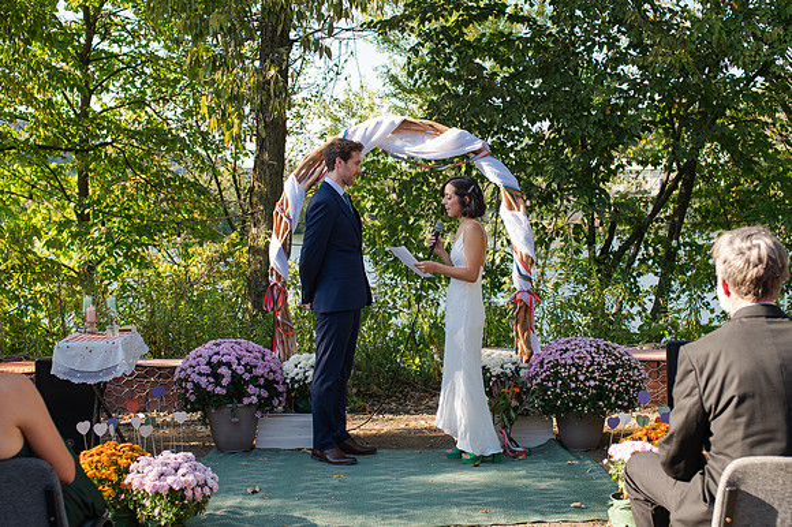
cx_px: 392
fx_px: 1003
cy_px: 263
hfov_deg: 43.1
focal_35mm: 46
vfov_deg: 29.4
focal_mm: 35
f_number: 3.5
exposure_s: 1/1000
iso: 400
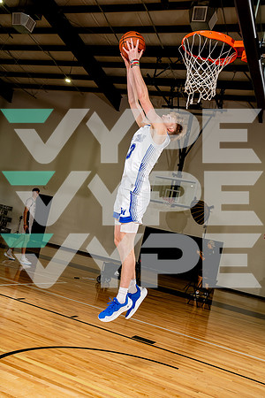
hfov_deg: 37.9
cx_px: 132
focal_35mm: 35
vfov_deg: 54.4
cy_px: 199
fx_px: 386
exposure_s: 1/250
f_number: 8
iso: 250
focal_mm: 35
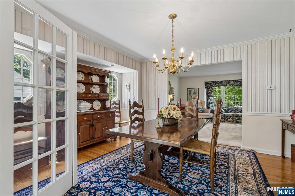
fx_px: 131
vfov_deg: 73.7
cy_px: 98
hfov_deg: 96.8
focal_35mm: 16
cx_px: 148
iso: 640
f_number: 8
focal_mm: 16
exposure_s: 1/50
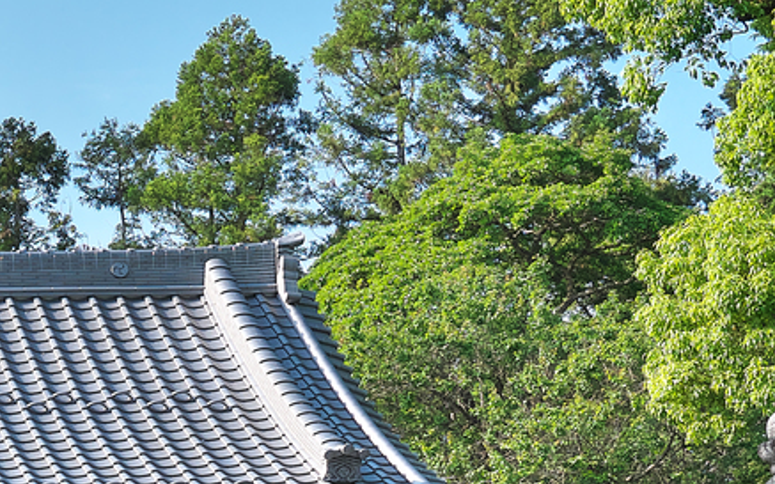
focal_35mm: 140
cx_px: -525
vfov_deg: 9.2
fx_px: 2957
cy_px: 645
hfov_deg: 13.7
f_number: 7.1
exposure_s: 1/400
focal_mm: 30
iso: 200
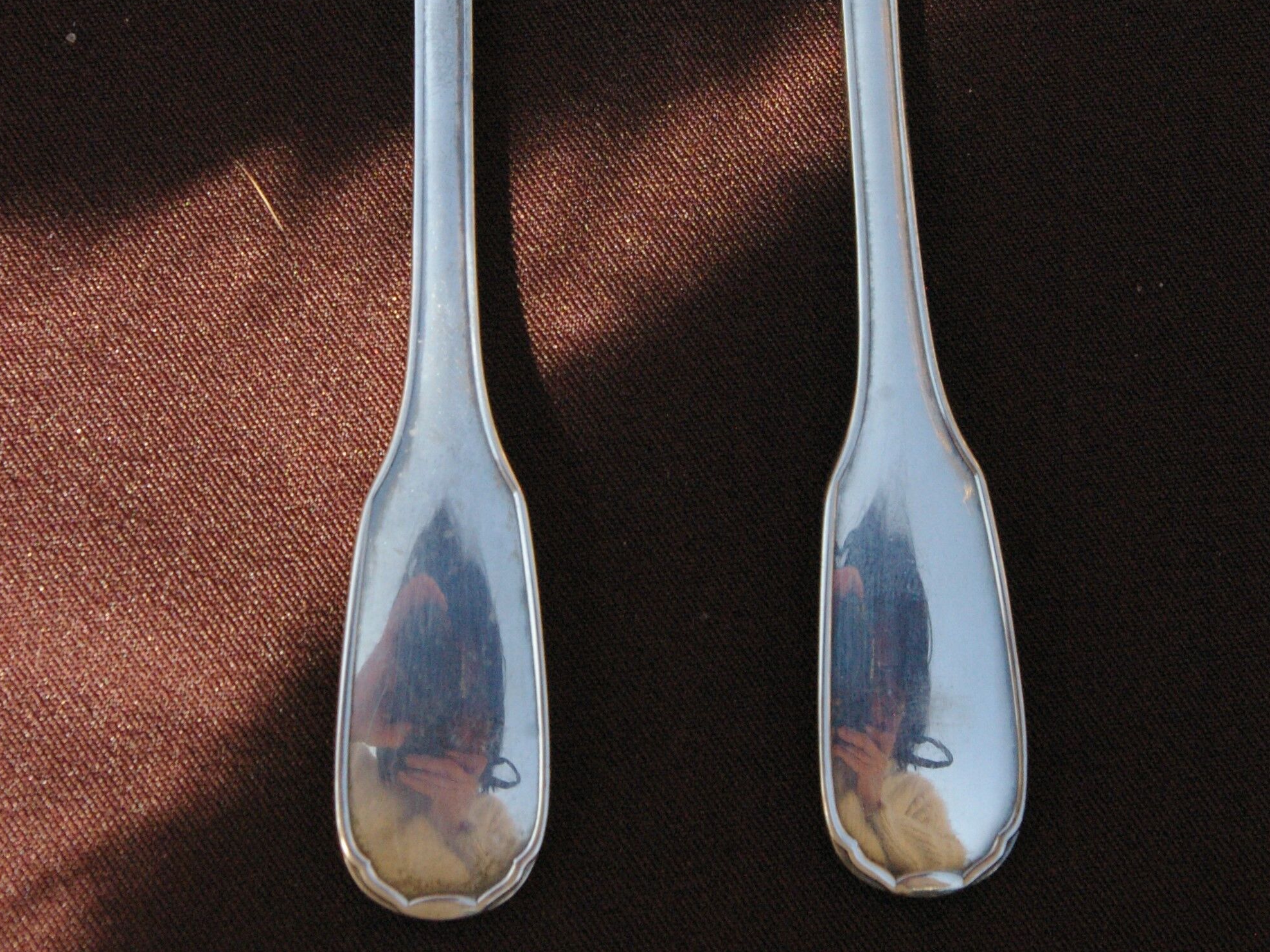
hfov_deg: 33.8
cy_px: 130
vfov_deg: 25.0
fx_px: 2091
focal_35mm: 57
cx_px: 639
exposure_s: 1/350
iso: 1600
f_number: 8
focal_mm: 26
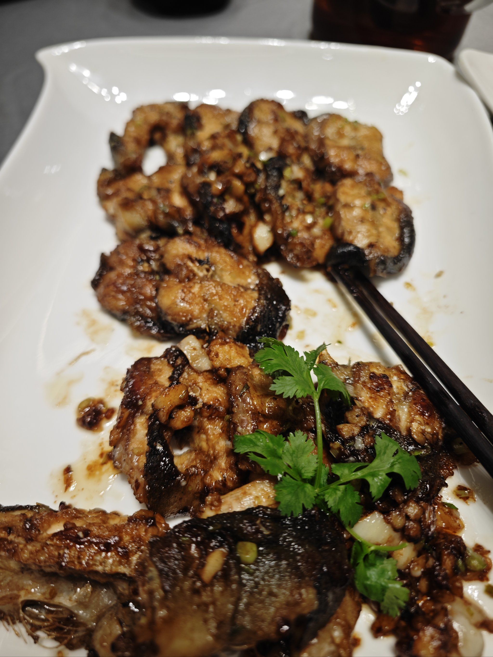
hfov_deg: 58.9
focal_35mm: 23
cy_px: 328
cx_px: 246
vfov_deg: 73.9
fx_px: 437
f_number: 1.9
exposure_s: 1/100
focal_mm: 8.7
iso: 80
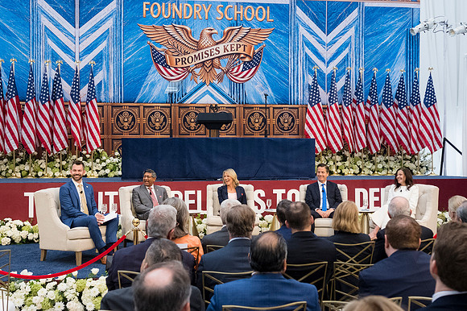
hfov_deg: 49.6
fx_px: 506
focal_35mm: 39
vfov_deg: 34.2
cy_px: 156
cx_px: 234
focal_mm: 26.5
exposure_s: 1/400
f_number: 4
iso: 2500
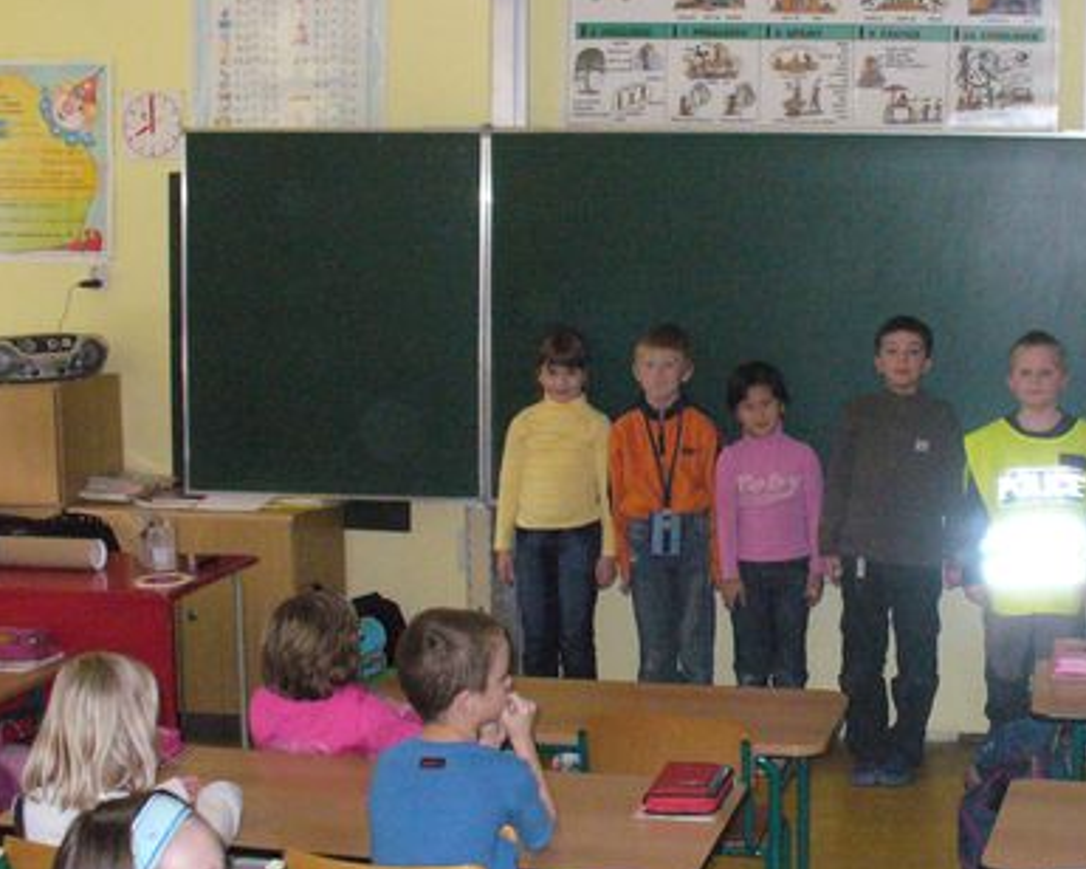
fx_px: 1928
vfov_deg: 25.4
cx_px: 829
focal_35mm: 60
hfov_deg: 30.9
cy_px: 449
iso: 400
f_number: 2.8
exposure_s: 1/30
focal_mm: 6.1
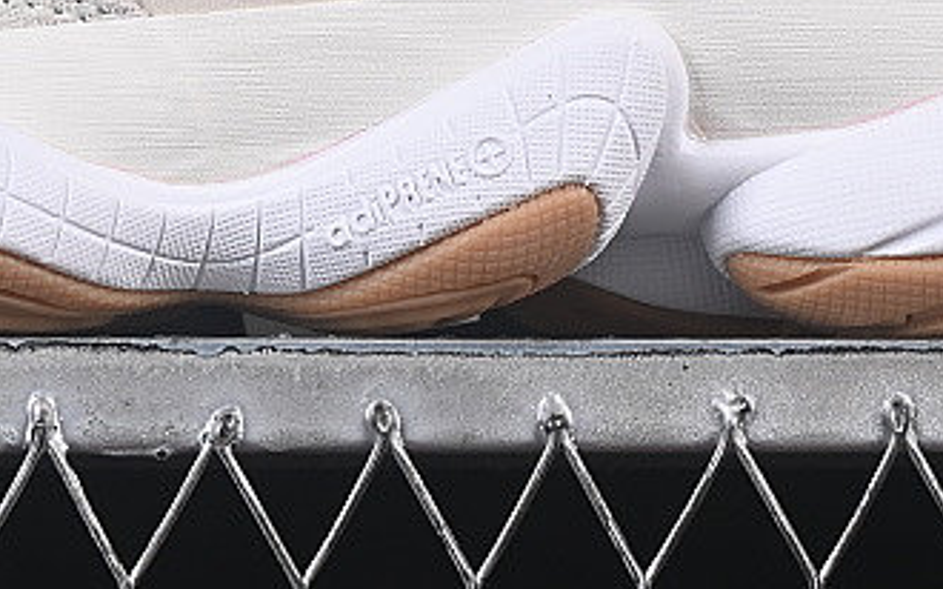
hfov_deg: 8.4
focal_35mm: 250
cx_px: 260
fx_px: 6423
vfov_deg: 5.2
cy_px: -297
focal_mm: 50
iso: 160
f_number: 8
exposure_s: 1/80
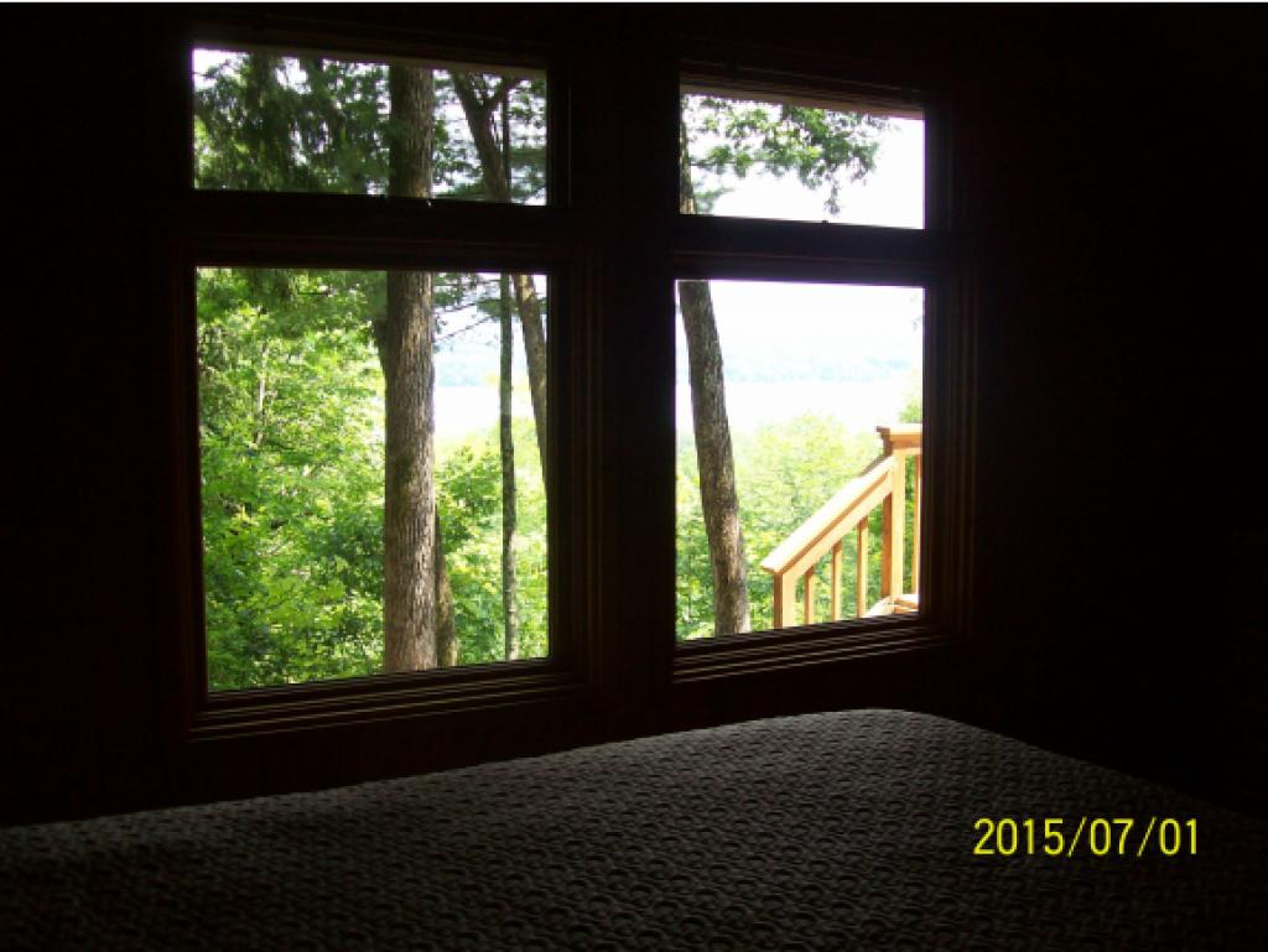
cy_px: 476
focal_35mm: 36
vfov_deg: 39.7
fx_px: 1319
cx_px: 634
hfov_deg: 51.3
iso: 80
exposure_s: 1/112
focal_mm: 6
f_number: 2.7
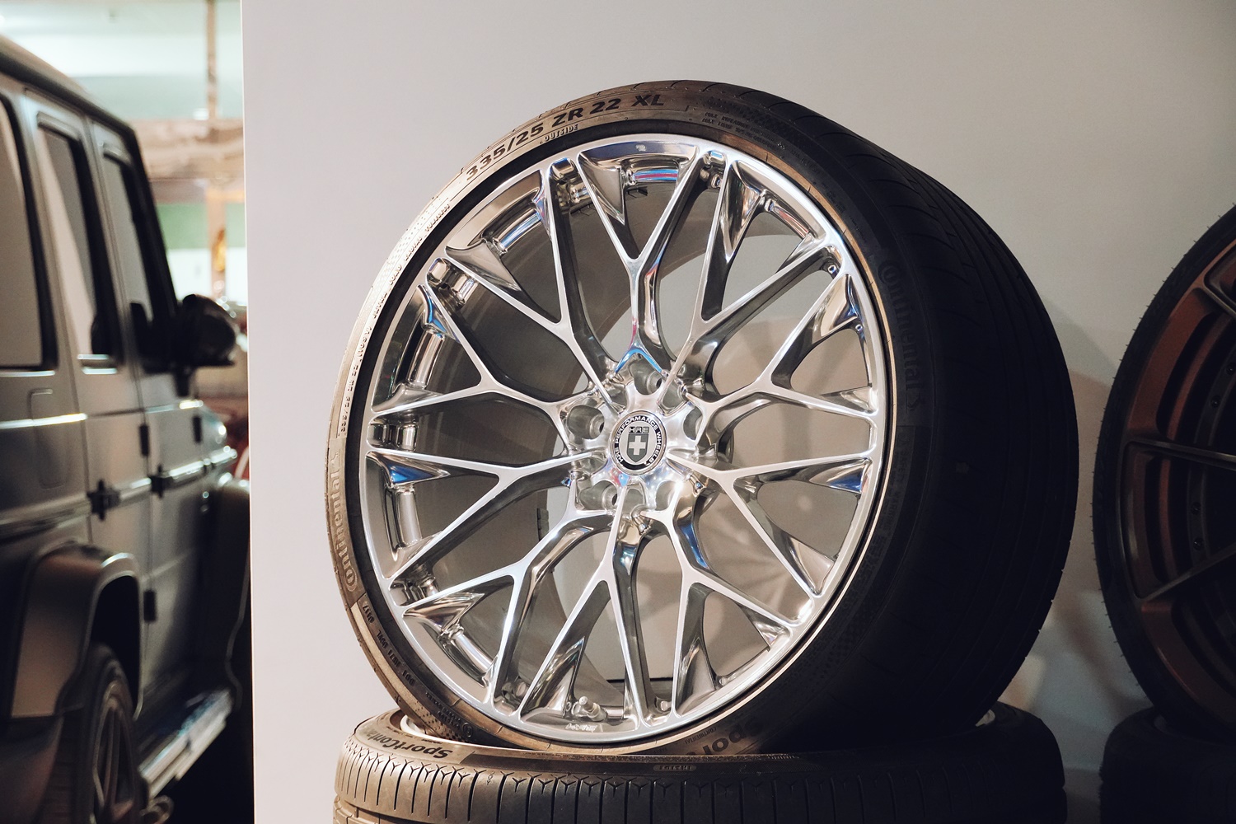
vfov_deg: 16.3
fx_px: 2884
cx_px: 618
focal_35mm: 84
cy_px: 412
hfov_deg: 24.2
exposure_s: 1/100
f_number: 5
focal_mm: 56
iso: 4000
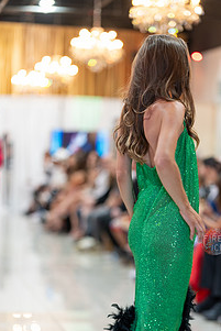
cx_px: 153
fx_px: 1168
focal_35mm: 127
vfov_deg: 16.1
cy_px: 245
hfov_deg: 10.8
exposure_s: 1/160
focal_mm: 85
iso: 320
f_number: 1.4
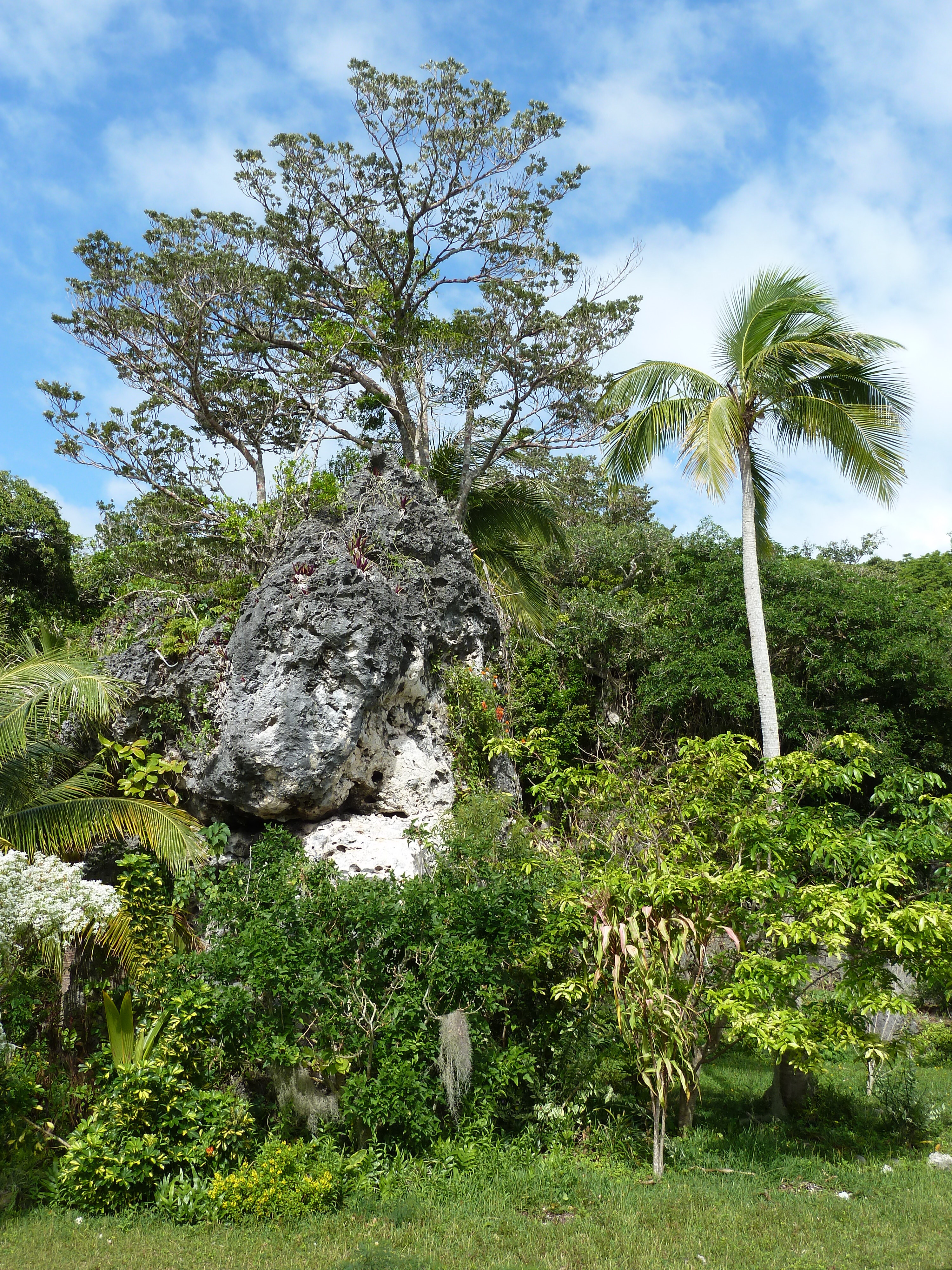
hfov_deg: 38.7
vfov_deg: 50.1
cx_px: 476
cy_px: 635
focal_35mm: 37
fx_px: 1357
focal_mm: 6.1
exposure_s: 1/320
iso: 80
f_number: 4
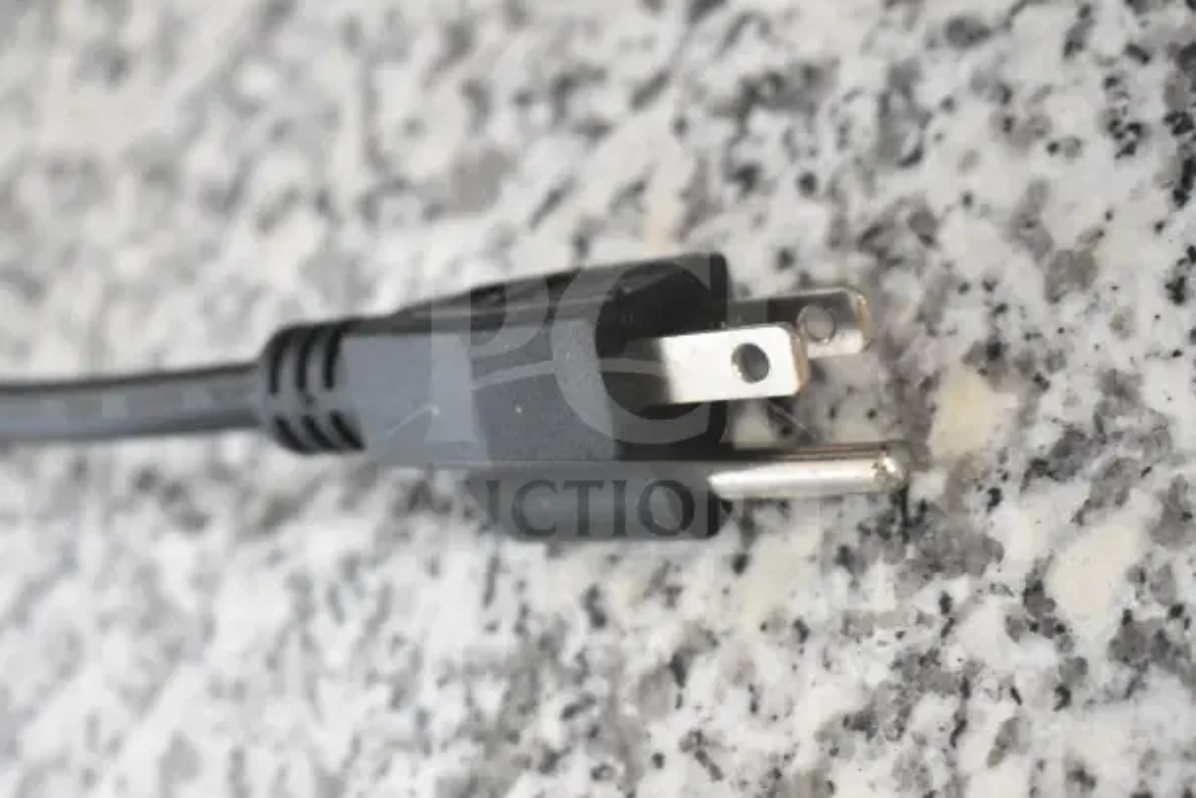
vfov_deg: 21.6
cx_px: 598
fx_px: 2093
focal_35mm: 63
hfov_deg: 31.9
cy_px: 399
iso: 11400
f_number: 5
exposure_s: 1/60
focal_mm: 42
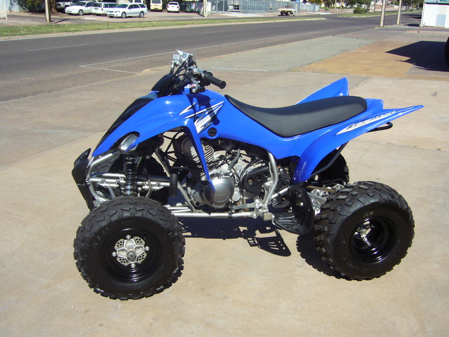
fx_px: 493
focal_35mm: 38
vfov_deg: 37.7
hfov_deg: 49.0
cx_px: 221
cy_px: 182
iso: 100
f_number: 5.6
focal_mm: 5.8
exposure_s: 1/640
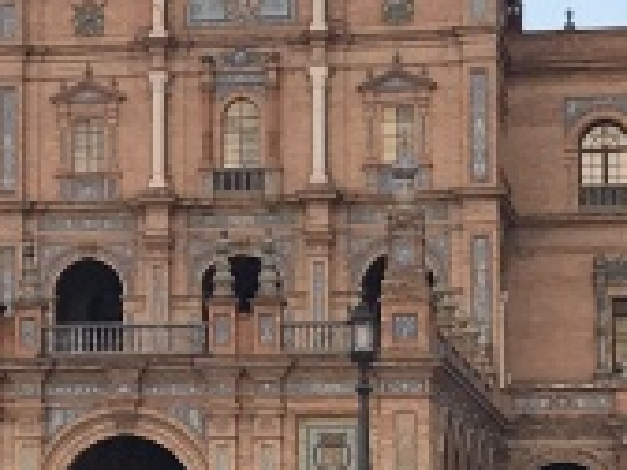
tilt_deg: +6.5
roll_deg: -0.8
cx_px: -209
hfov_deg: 9.7
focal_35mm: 200
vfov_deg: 7.4
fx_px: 3623
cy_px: 351
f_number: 1.8
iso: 20
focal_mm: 3.99
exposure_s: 1/236
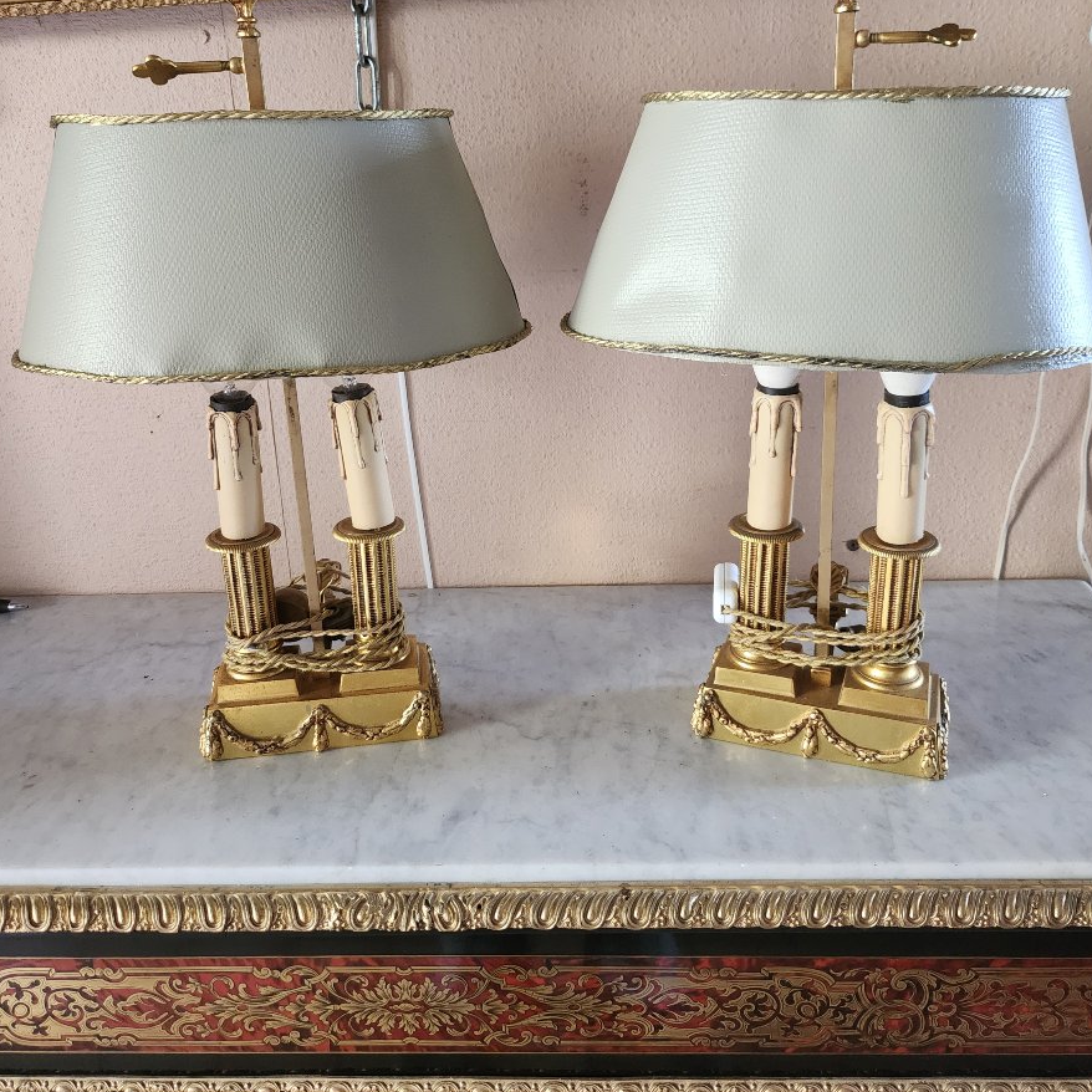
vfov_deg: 55.3
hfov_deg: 55.6
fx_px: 1035
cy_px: 442
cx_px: 553
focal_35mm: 29
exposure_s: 1/120
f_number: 1.8
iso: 1000
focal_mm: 5
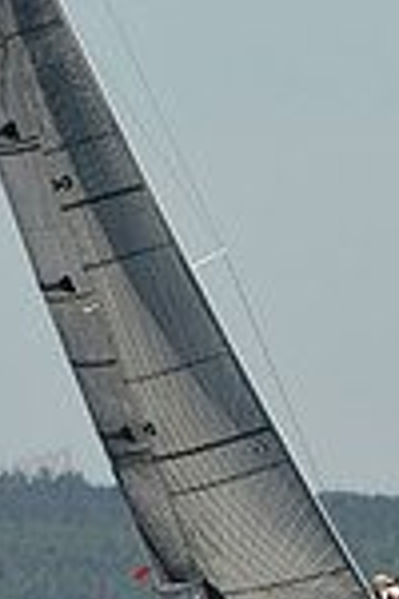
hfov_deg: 0.9
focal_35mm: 1549
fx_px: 25750
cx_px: 281
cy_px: 256
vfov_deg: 1.3
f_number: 6.3
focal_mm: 400
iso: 250
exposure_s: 1/1000
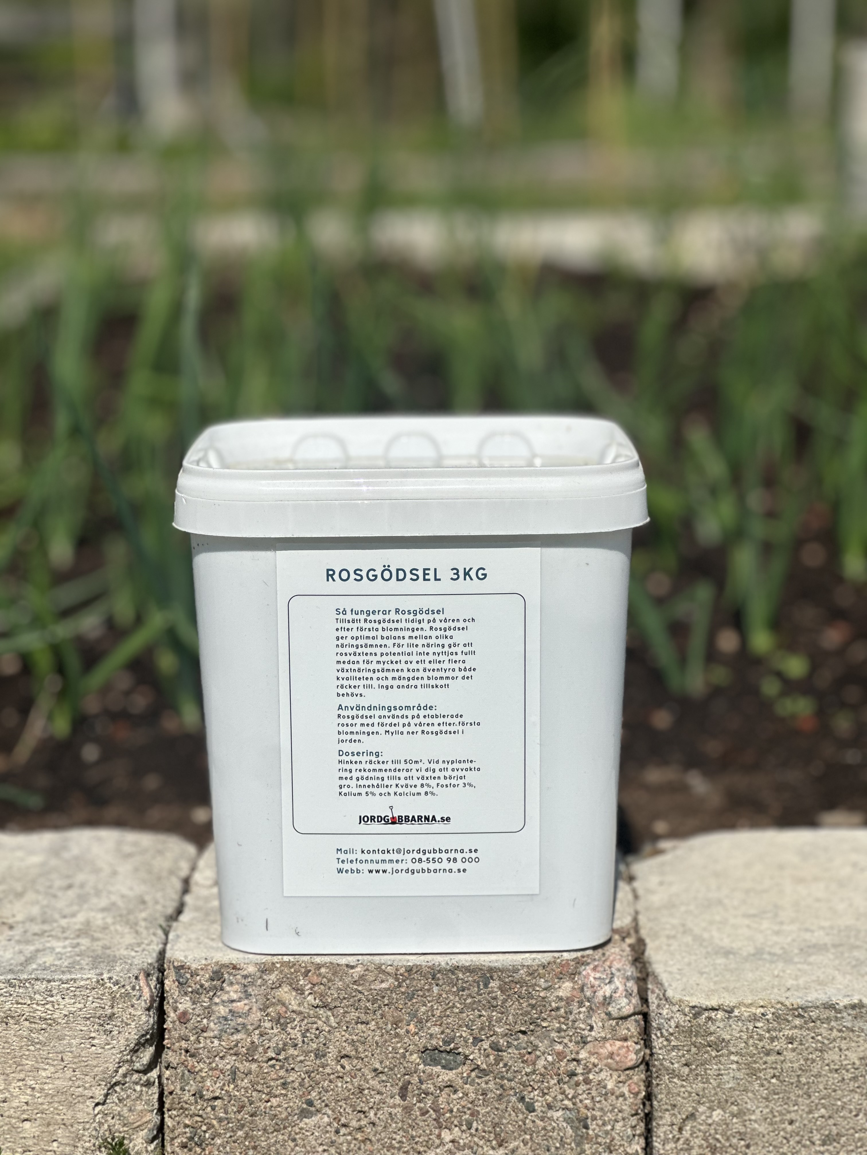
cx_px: 434
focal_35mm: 77
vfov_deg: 25.3
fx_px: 2571
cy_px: 578
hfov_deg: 19.1
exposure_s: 1/2137
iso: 32
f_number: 2.8
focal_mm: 9
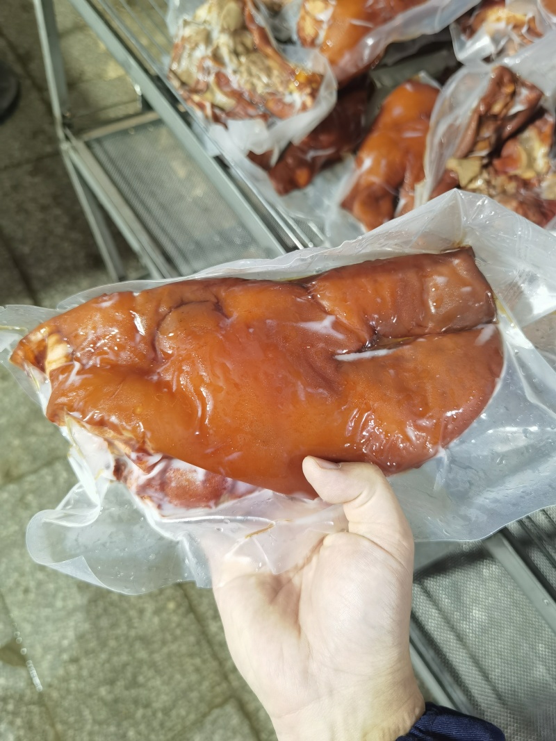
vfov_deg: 65.3
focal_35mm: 27
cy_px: 370
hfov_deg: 51.3
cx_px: 278
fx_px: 578
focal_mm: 6.67
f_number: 1.9
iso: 200
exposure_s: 1/50
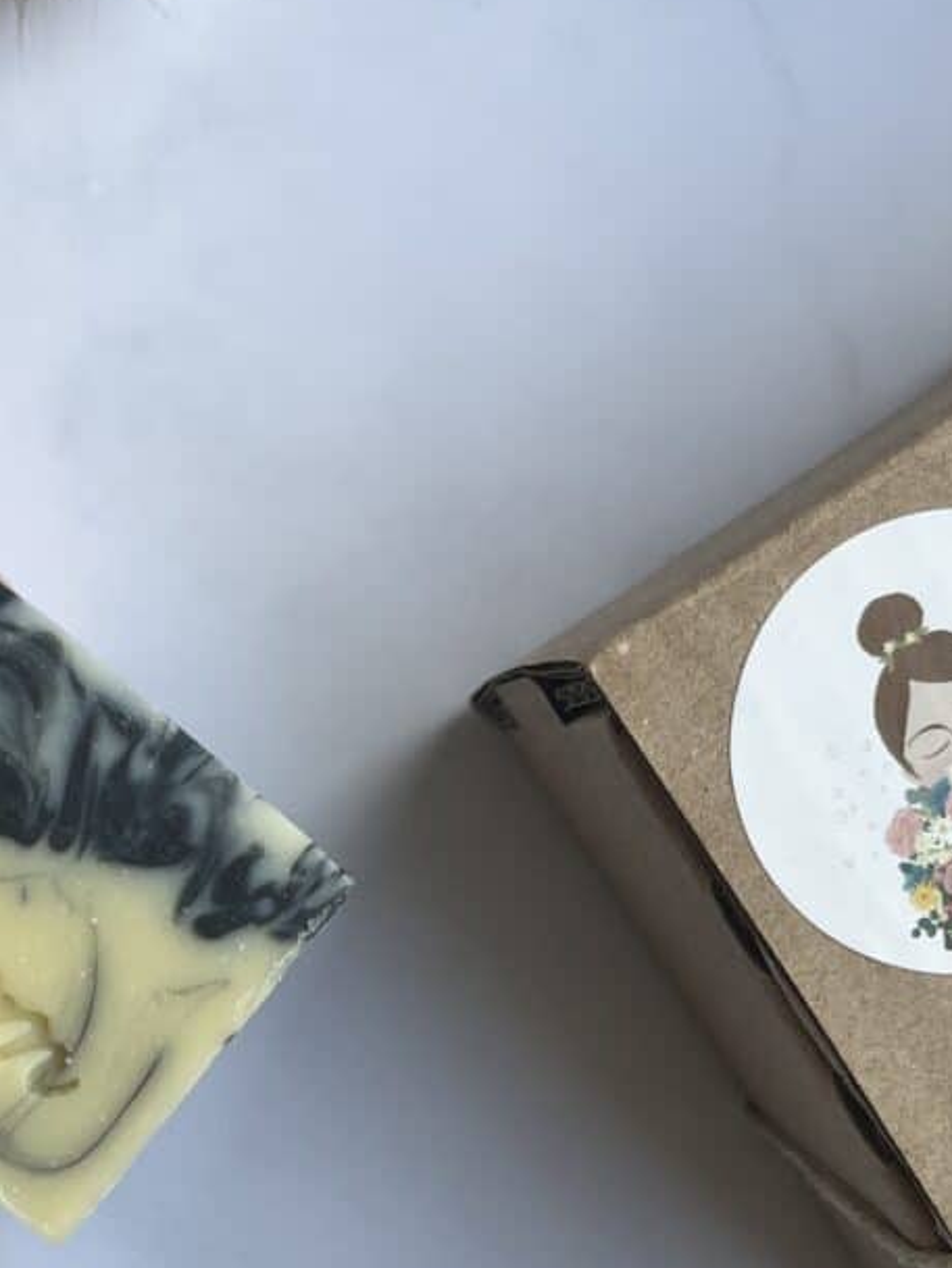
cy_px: 964
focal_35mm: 64
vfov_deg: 29.7
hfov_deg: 22.8
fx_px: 2346
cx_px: 270
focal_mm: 5.1
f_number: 1.6
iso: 40
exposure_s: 1/178
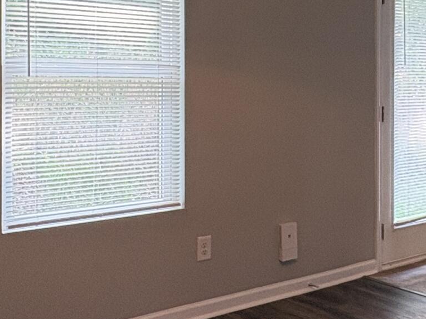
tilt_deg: -0.3
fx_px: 677
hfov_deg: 34.1
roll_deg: +0.9
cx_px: 327
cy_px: 89
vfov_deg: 26.3
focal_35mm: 55
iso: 160
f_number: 2.2
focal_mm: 2.22
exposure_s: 1/120
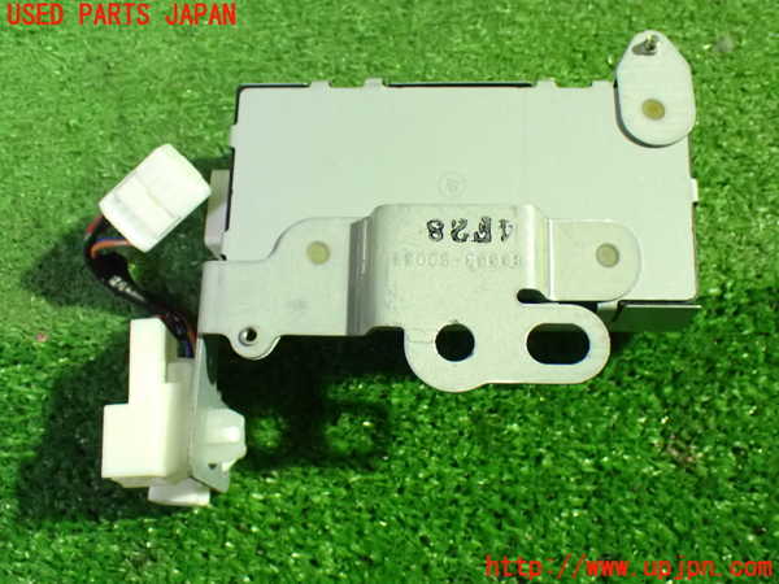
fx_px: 990
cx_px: 390
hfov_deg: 42.9
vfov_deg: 32.9
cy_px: 292
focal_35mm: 44
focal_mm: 7.84
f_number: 2.9
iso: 1600
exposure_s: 1/40
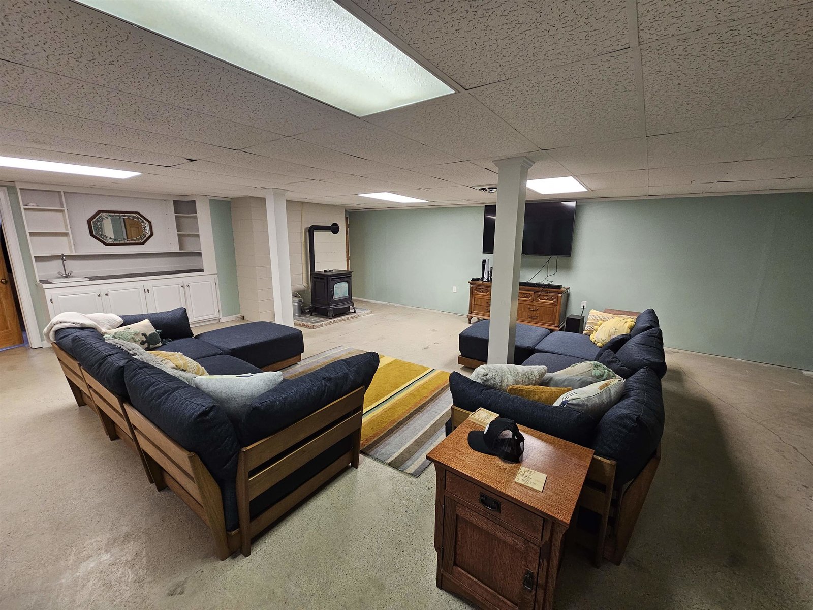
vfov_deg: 89.9
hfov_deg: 106.2
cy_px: 305
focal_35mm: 13
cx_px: 406
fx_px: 305
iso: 250
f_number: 2.2
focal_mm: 2.2
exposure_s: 1/60
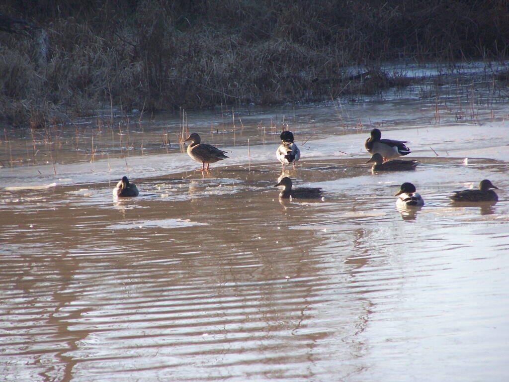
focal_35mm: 380
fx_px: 5588
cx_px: 254
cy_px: 191
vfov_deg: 3.9
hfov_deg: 5.2
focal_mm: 63
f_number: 3.7
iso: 140
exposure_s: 1/200
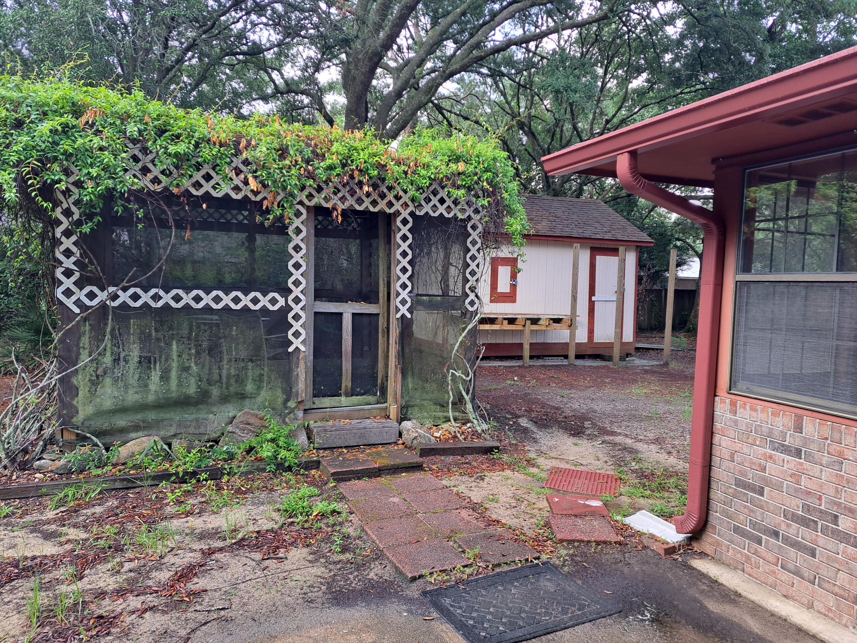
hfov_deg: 71.6
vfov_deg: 56.8
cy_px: 322
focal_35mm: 24
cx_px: 428
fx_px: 594
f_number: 1.8
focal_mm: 5.23
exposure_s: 1/60
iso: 50
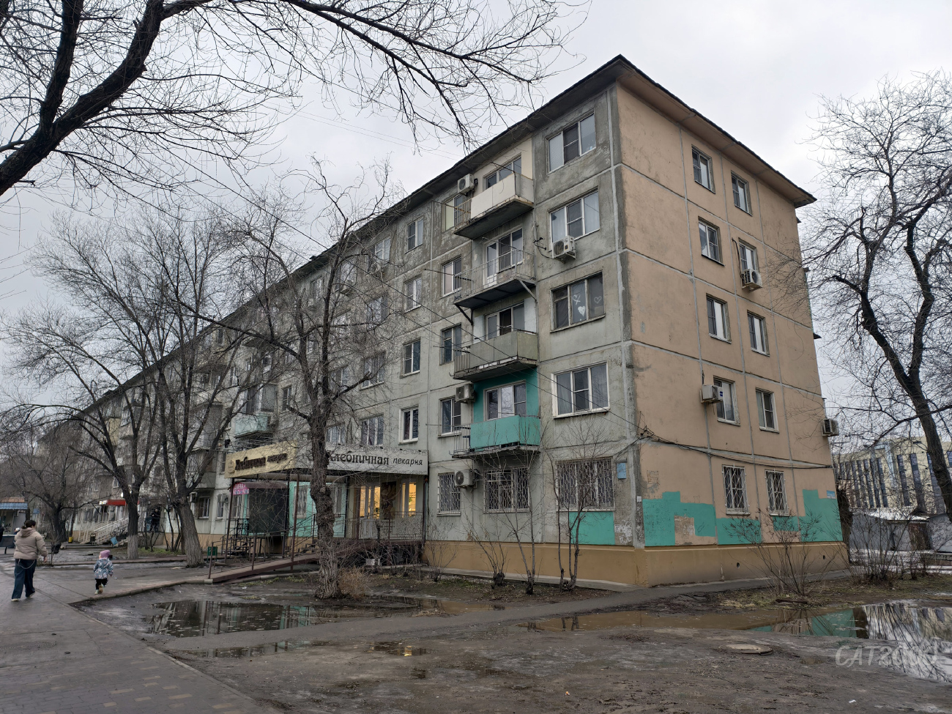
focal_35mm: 23
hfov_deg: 73.9
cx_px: 476
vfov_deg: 58.9
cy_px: 357
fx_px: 633
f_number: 1.57
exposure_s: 1/248
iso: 87
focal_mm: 6.54
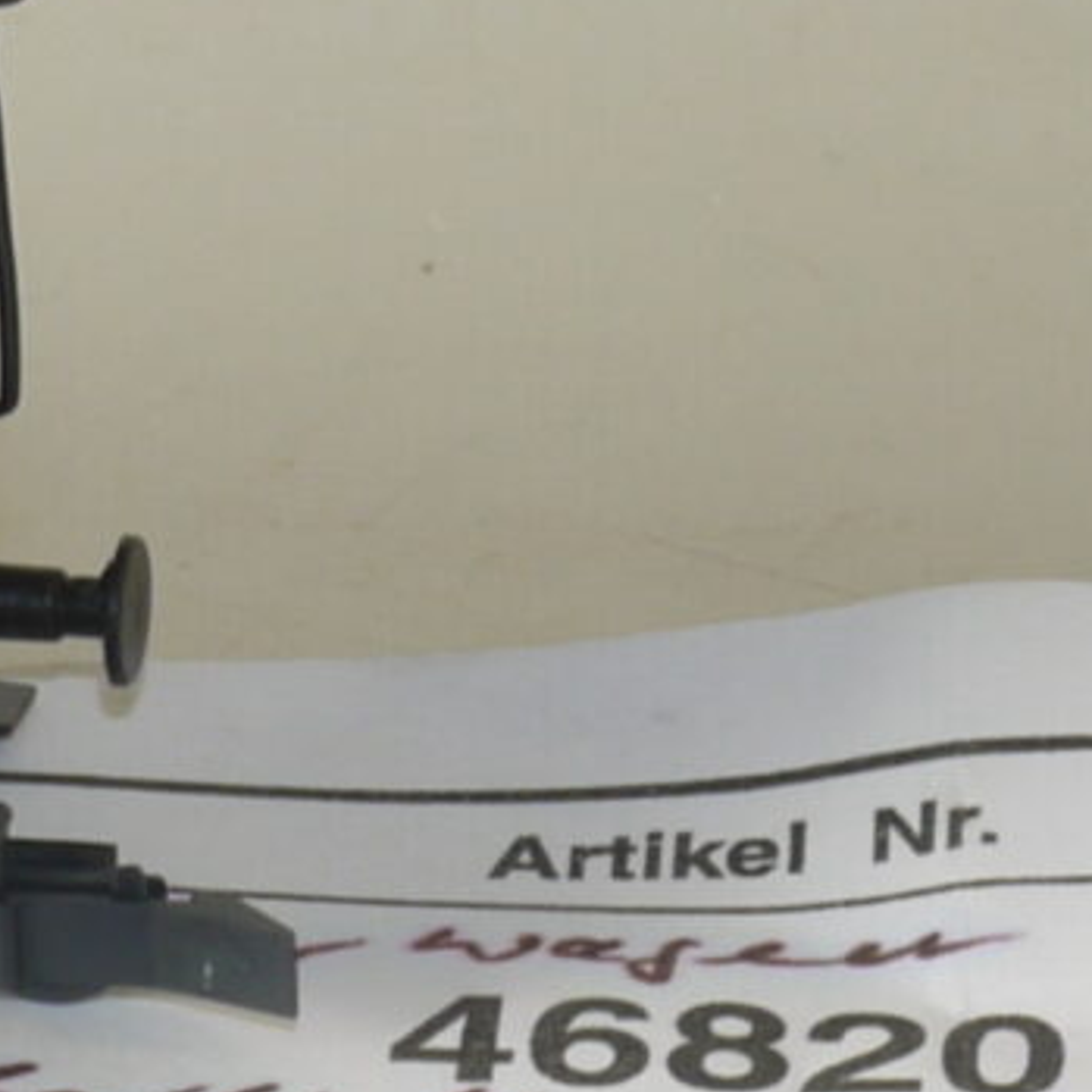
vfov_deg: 3.6
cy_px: 907
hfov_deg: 3.6
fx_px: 17203
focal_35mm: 482
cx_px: -1483
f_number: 10
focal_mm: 33
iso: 100
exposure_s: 1/13
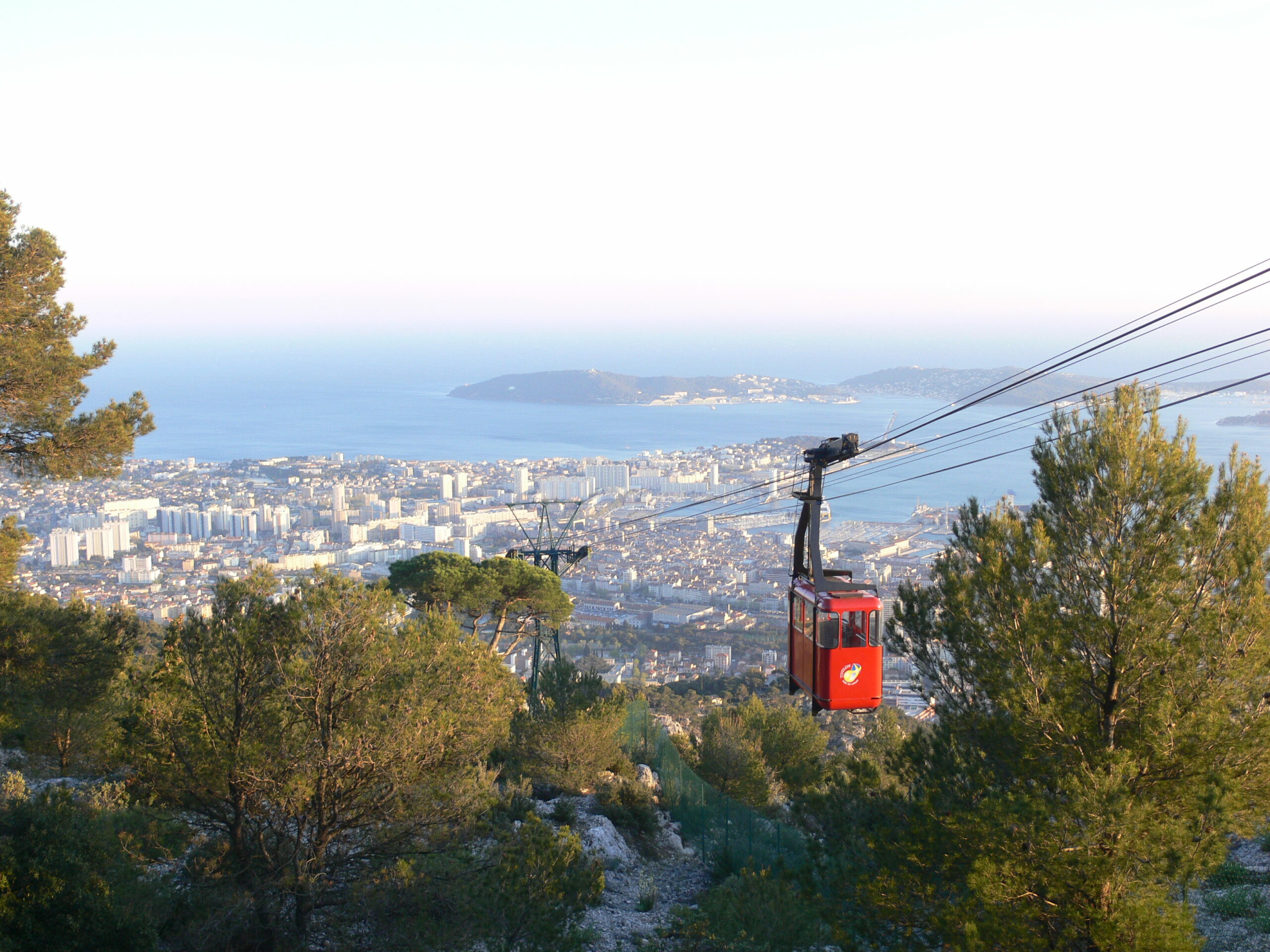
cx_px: 635
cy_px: 476
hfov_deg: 42.9
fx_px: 1614
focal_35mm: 44
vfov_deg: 32.9
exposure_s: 1/60
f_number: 4
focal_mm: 9.3
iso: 80
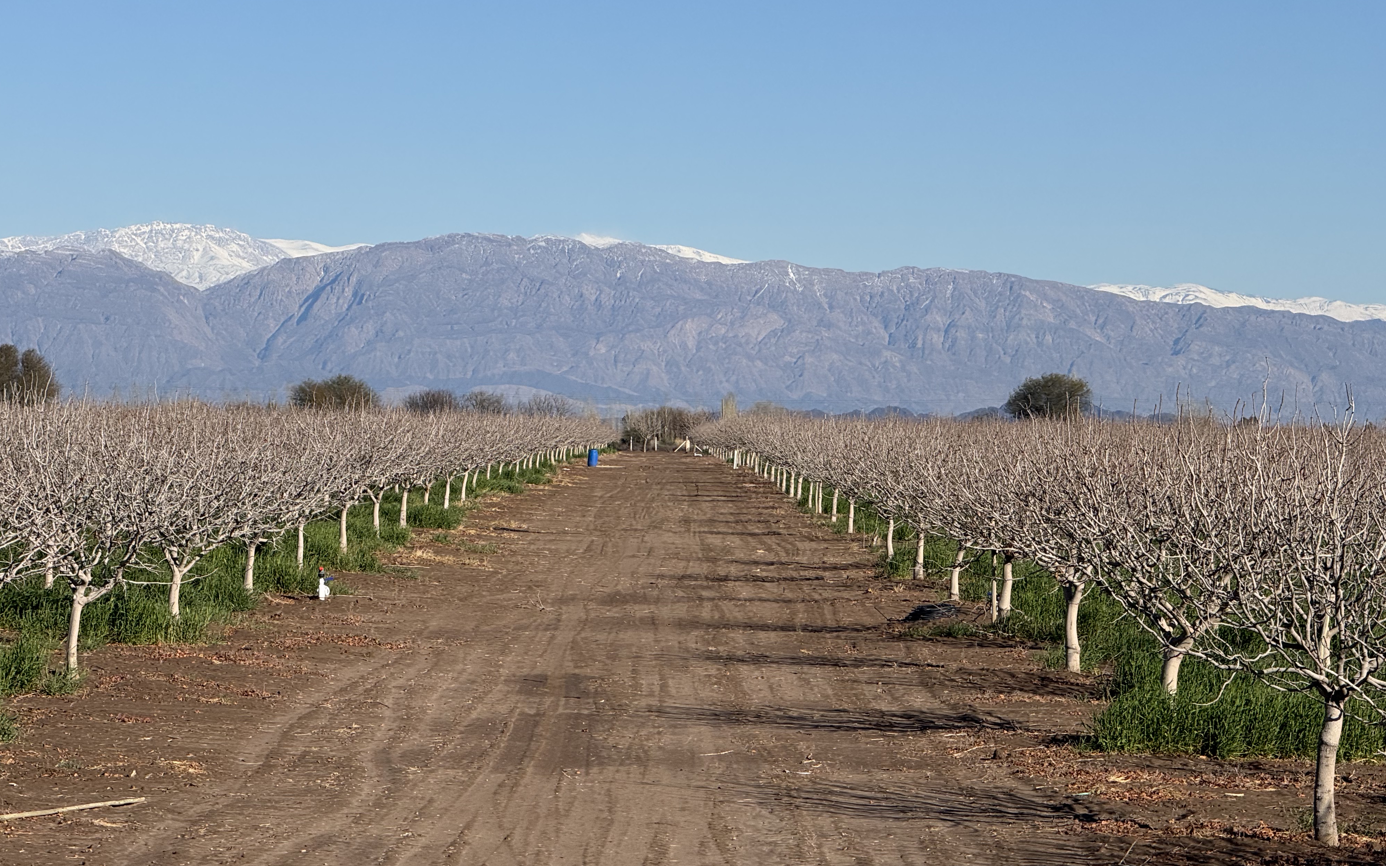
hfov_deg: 16.3
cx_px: 693
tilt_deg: -0.5
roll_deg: -0.1
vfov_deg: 10.2
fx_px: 4835
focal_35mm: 128
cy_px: 450
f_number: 2.8
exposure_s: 1/3058
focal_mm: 15.66
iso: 50
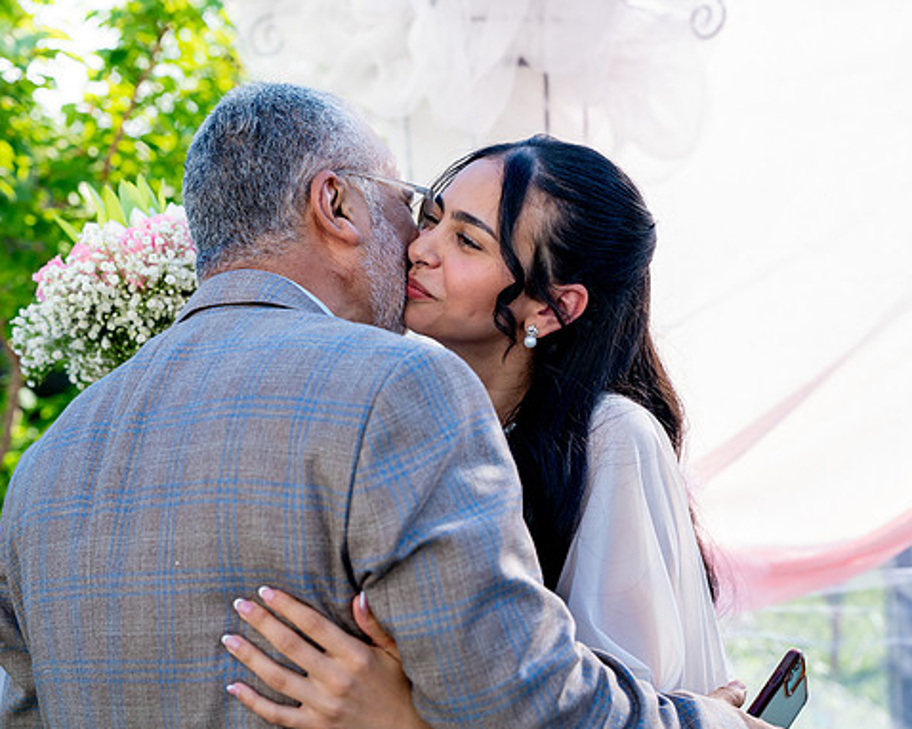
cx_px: 433
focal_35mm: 57
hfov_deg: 33.0
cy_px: 364
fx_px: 1538
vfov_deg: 26.7
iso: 200
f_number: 3.5
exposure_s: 1/500
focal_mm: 50
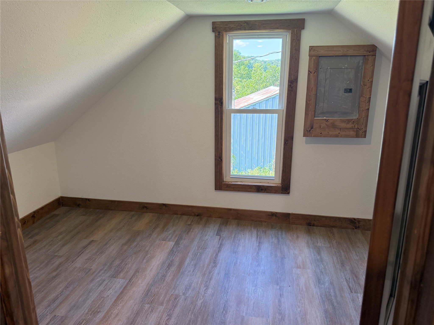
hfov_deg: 71.6
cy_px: 162
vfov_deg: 56.8
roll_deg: +0.2
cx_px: 217
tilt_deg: -14.6
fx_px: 301
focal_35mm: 24
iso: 200
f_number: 1.78
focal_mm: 6.76
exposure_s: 1/181
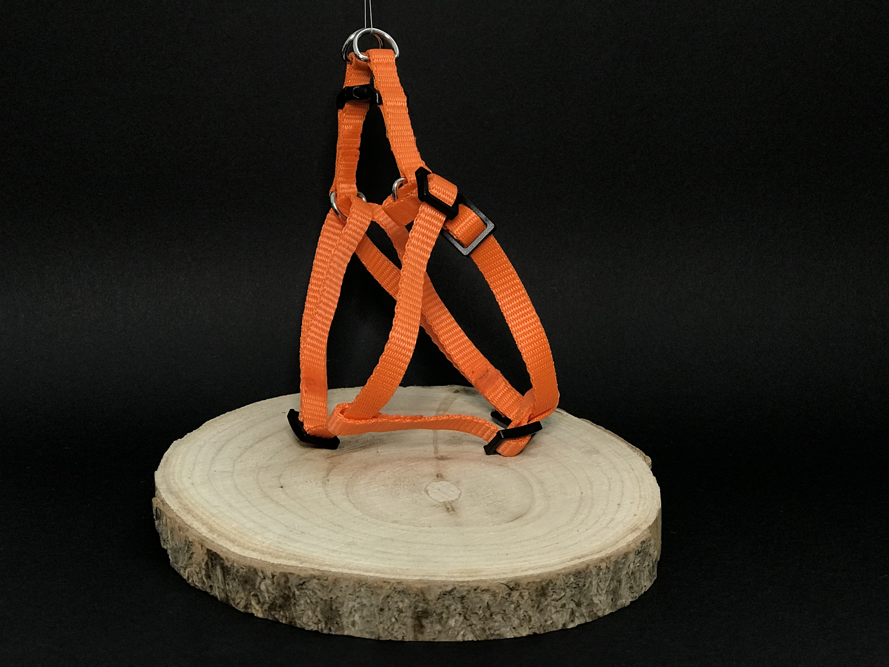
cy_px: 334
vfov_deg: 25.7
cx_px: 444
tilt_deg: -13.9
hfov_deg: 33.8
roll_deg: -3.6
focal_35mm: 57
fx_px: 1464
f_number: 2.8
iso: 200
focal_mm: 6.6
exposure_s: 1/50
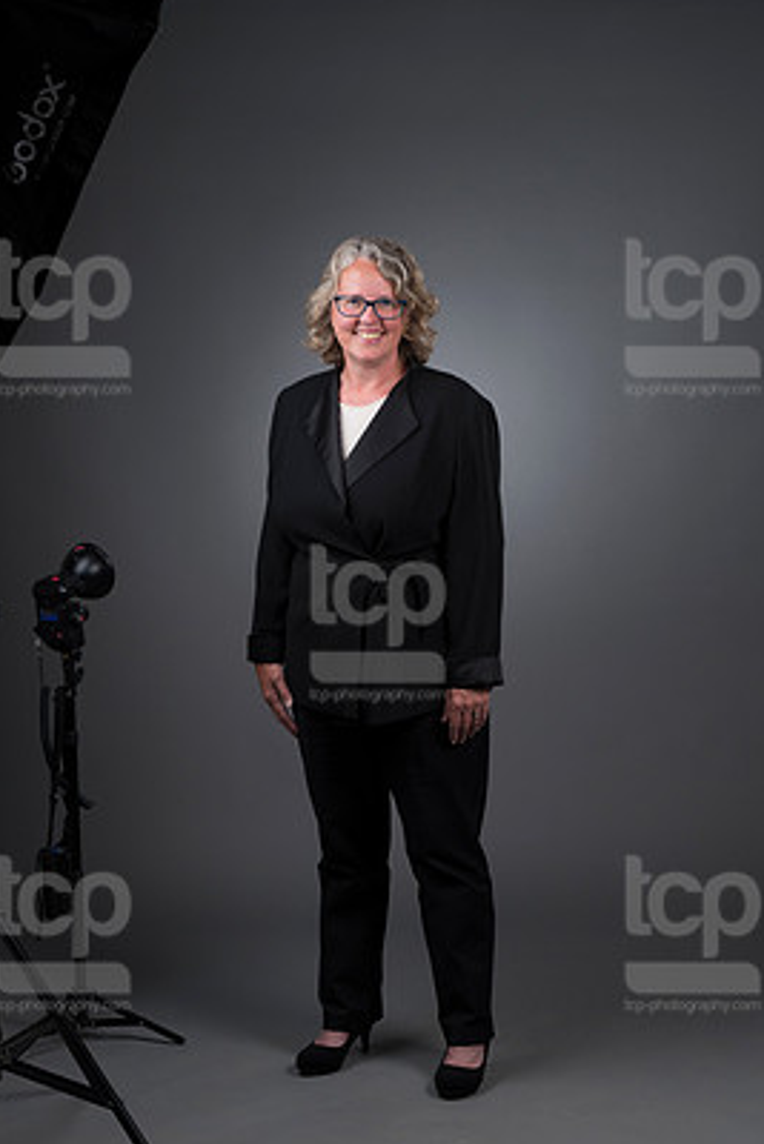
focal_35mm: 90
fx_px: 2862
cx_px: 378
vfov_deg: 22.6
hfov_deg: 15.2
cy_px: 623
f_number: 5.6
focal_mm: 80
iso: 160
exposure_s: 1/250
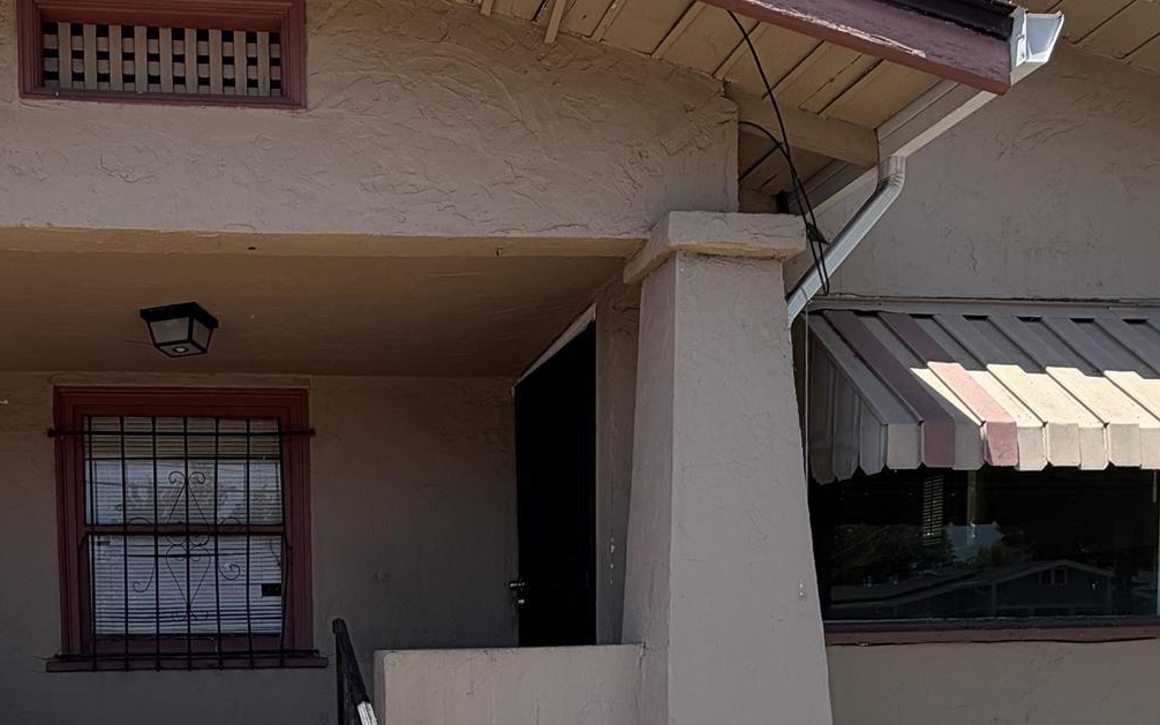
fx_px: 1075
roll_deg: +0.1
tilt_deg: -2.0
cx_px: 309
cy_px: 728
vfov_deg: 33.9
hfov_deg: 54.4
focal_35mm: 34
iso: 32
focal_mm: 2.22
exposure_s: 1/770
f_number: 2.2
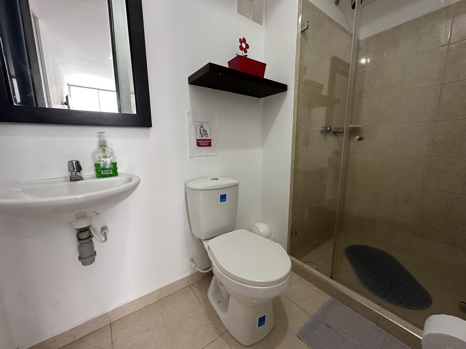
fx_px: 188
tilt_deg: -10.4
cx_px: 233
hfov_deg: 102.1
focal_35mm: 14
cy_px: 174
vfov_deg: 85.7
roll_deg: -0.6
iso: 250
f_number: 2.2
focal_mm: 2.22
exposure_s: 1/120
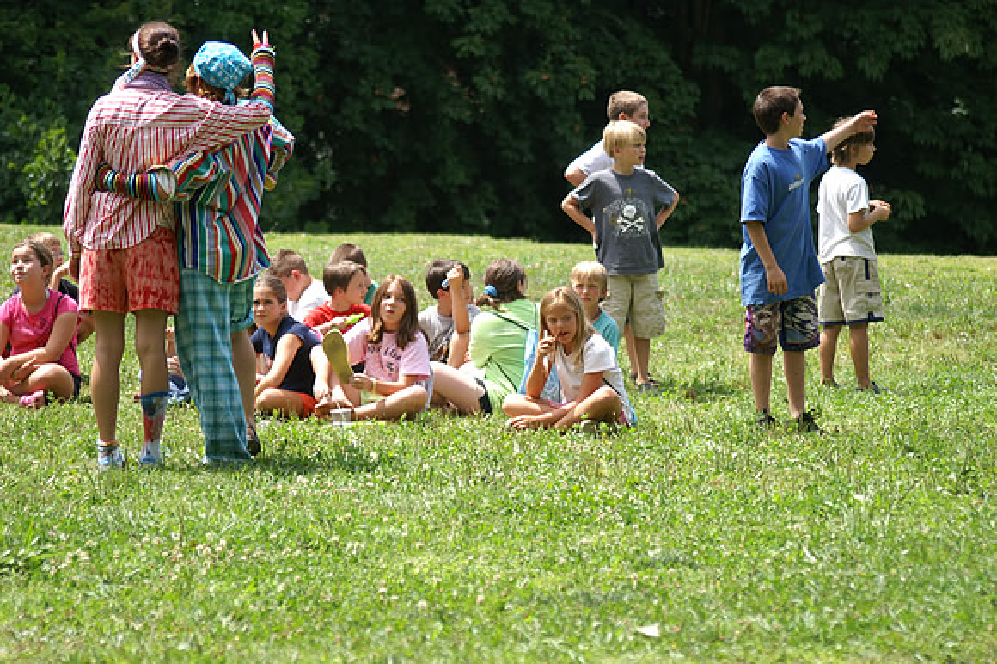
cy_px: 332
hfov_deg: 12.5
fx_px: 4567
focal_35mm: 165
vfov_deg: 8.3
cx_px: 498
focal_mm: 110
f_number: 4.5
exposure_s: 1/400
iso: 100
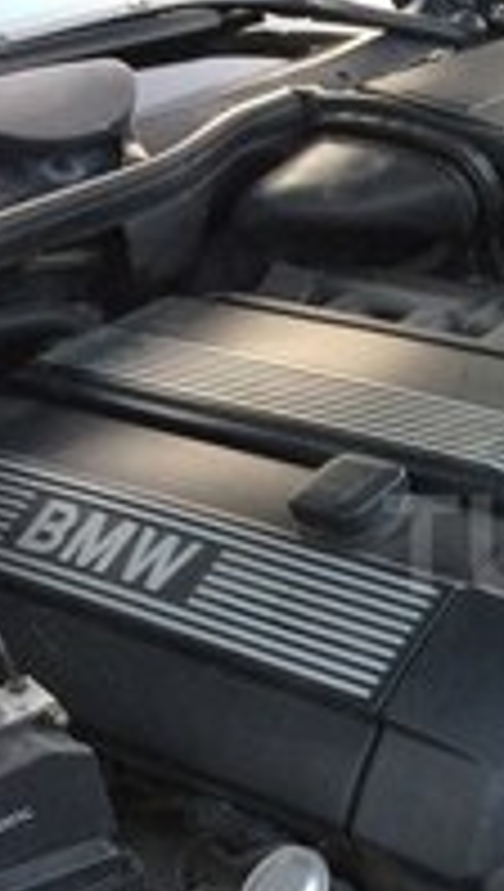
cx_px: 729
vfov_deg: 26.7
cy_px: 544
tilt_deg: -29.6
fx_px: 1869
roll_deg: +0.7
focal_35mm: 79
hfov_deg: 14.4
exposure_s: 1/33
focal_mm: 4.15
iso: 50
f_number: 2.2
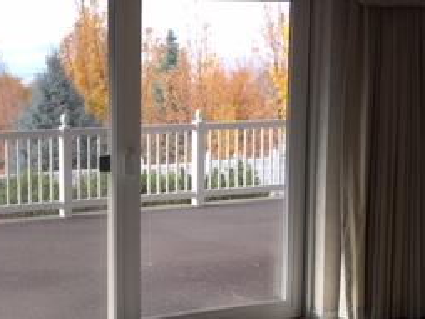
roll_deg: +0.1
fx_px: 897
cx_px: 32
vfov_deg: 20.2
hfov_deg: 25.7
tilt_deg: -6.0
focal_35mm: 73
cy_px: 187
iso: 25
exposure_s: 1/120
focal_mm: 4.15
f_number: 2.2
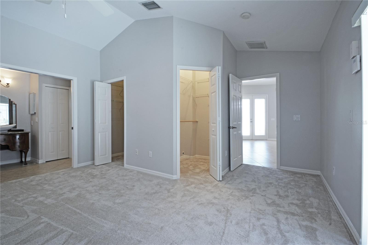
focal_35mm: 15
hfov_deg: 100.4
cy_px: 122
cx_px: 184
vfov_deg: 77.3
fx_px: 153
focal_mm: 10
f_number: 16
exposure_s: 1/1.3
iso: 160
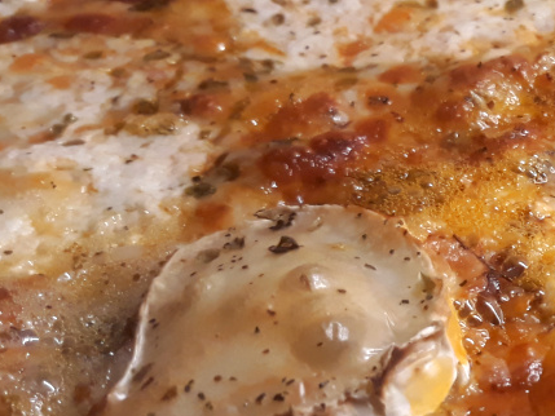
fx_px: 674
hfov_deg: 42.4
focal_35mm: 42
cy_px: 116
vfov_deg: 33.8
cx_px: 459
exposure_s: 1/50
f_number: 1.8
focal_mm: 4.6
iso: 80
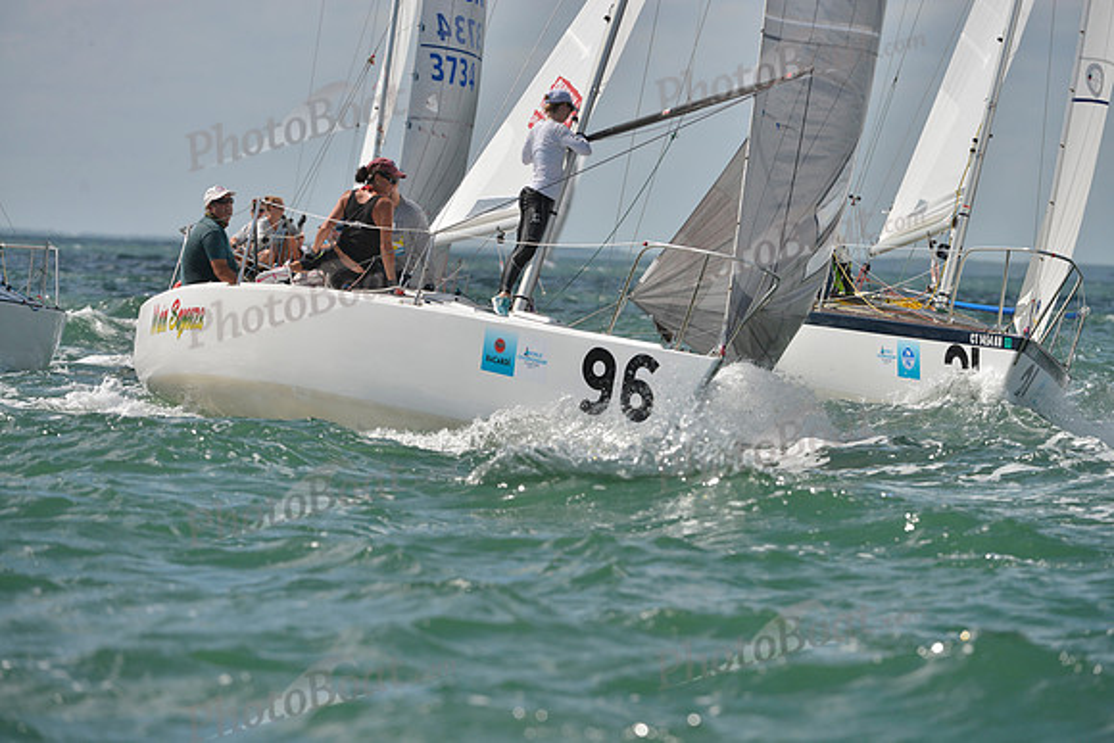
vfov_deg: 6.2
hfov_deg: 9.4
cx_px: 557
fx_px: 6809
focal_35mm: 220
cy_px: 372
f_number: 7.1
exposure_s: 1/1250
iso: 200
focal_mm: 220
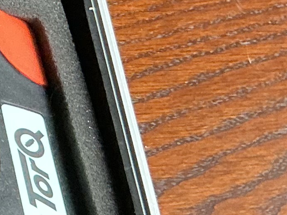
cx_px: -348
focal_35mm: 170
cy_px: -24
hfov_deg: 10.4
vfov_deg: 8.7
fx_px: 1409
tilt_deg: -46.3
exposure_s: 1/60
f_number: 1.8
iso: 160
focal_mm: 3
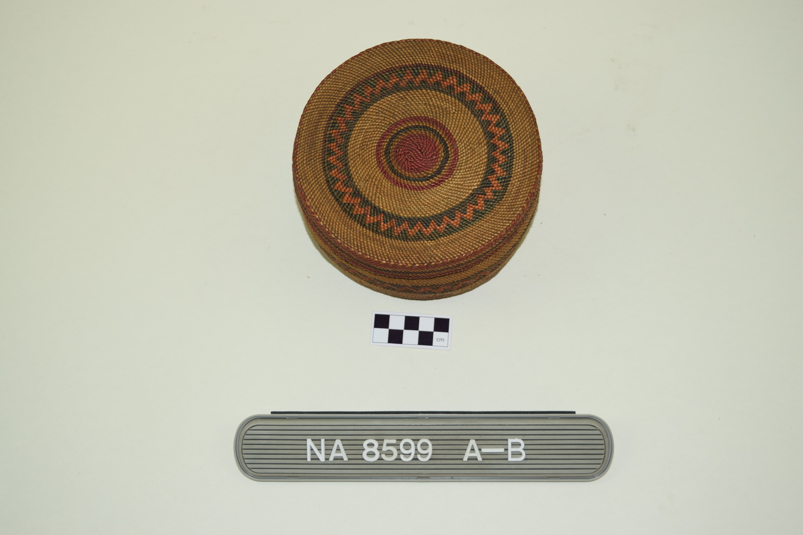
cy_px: 268
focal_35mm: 54
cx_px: 402
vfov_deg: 25.1
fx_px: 1205
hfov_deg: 36.9
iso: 100
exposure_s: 1/160
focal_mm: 36
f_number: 6.3
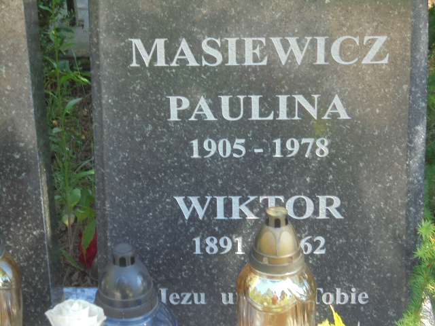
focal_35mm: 107
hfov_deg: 18.4
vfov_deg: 13.8
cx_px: 218
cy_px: 163
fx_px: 1345
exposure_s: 1/40
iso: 100
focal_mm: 19.2
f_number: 5.1
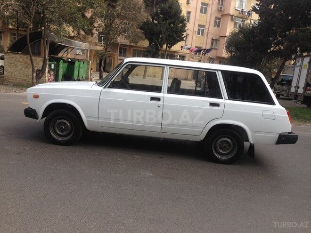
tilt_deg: -11.2
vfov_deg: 42.9
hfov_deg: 55.4
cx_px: 156
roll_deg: -7.9
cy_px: 116
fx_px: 296
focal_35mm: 33
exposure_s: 1/602
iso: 50
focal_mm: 4.12
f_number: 2.4
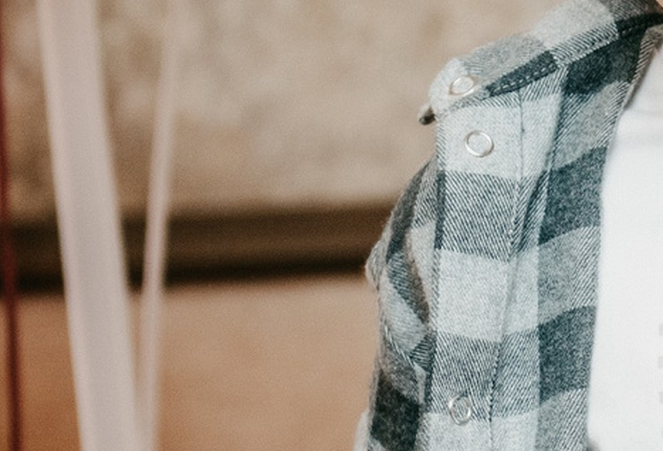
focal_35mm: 389
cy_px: 212
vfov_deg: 3.6
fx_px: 7211
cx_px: 989
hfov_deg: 5.2
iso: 200
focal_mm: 70
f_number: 4
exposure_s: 1/160
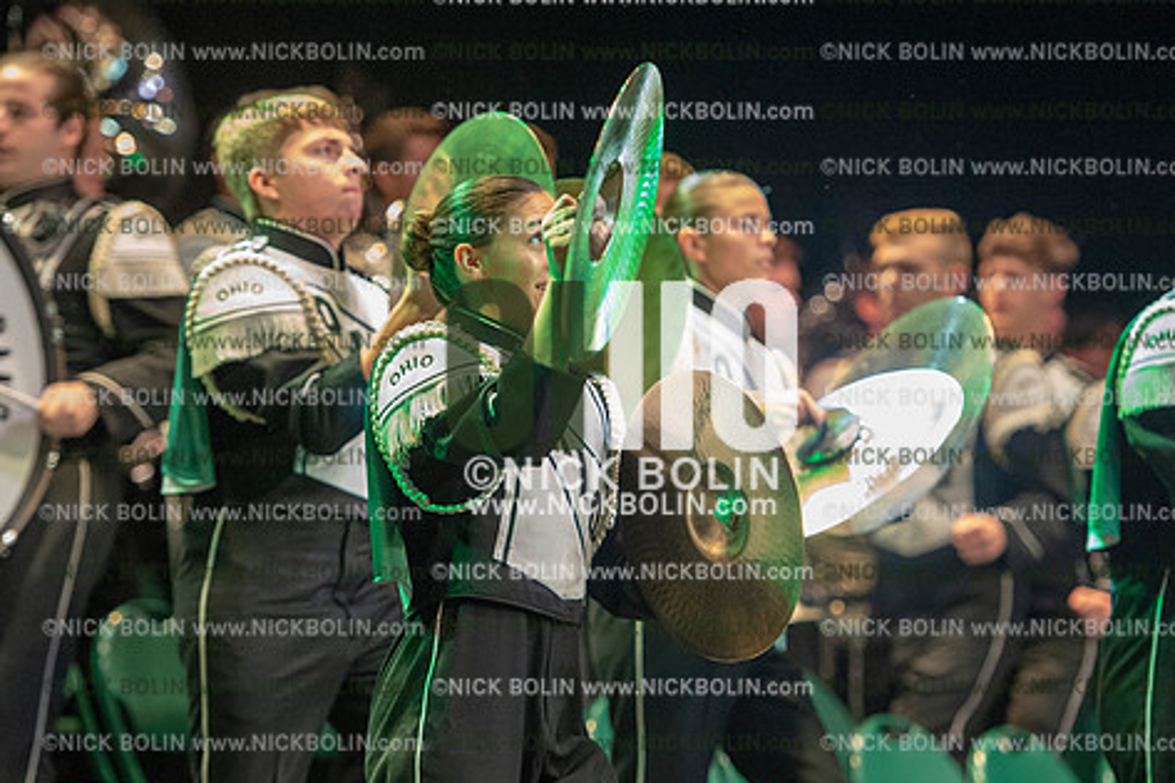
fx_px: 6003
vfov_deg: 7.5
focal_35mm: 184
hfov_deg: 11.2
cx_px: 621
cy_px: 398
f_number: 2.8
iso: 8000
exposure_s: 1/800
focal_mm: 150
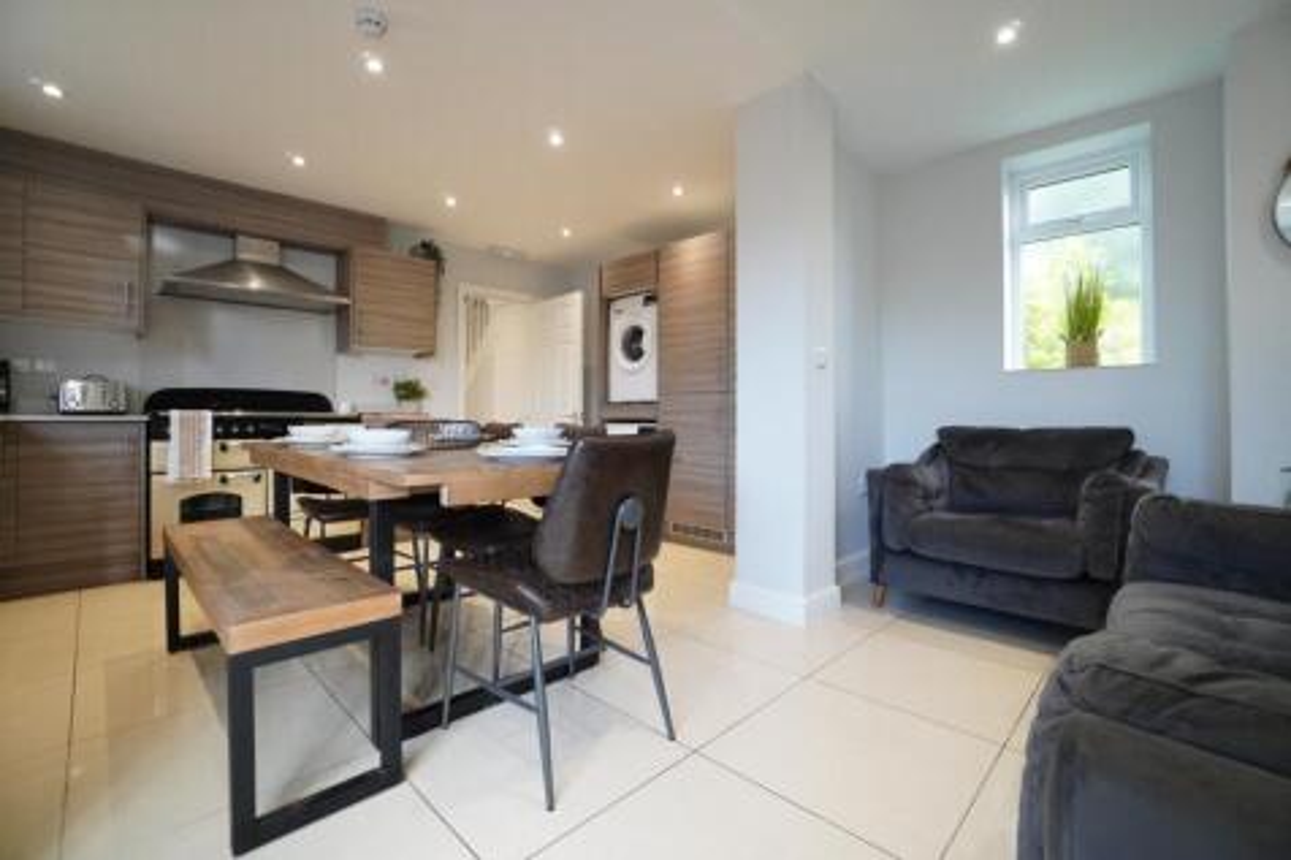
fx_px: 538
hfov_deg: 100.4
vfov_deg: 77.3
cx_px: 646
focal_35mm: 15
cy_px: 430
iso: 3200
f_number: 6.3
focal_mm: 10
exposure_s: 1/100
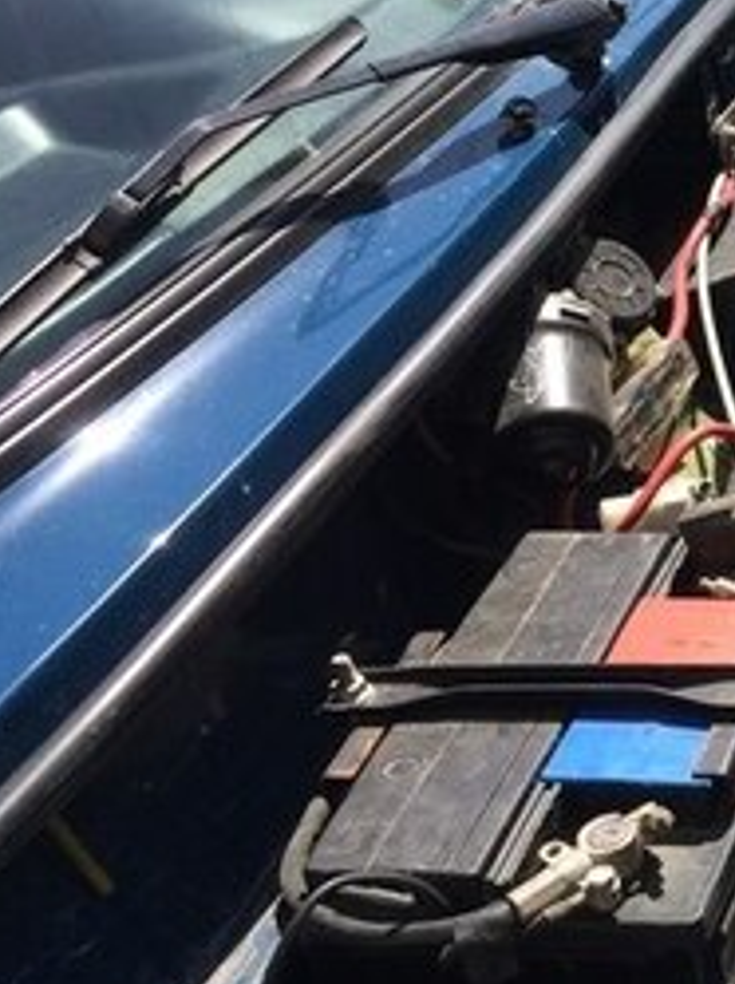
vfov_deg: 25.3
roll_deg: -4.4
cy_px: 369
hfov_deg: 16.7
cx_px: 1221
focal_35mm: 77
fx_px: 2186
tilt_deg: -32.2
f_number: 2.2
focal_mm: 4.15
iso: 32
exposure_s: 1/1244
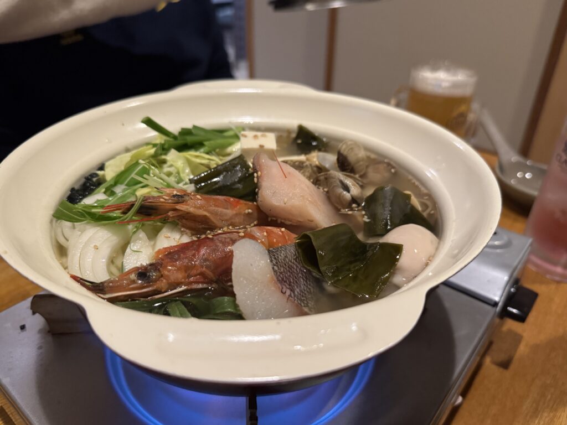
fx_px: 393
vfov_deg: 56.8
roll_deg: -3.5
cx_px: 284
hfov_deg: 71.6
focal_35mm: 24
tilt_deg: -30.9
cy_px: 212
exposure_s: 1/50
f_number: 1.78
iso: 800
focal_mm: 6.76
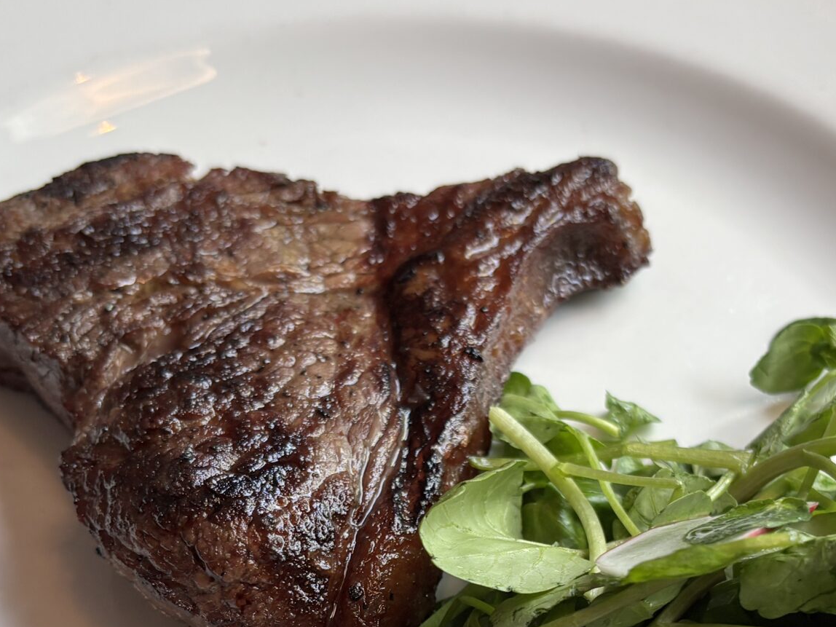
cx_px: 516
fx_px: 1401
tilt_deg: -55.0
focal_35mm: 58
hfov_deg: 33.1
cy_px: 599
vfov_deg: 24.3
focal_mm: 5.96
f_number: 1.6
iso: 64
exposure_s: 1/100
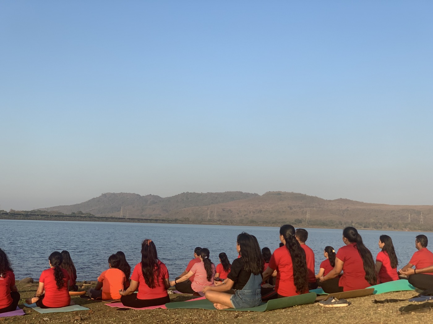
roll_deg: -2.1
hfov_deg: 36.8
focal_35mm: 52
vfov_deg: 28.0
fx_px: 650
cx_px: 216
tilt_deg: +6.1
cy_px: 162
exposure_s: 1/727
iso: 16
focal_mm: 6
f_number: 2.4
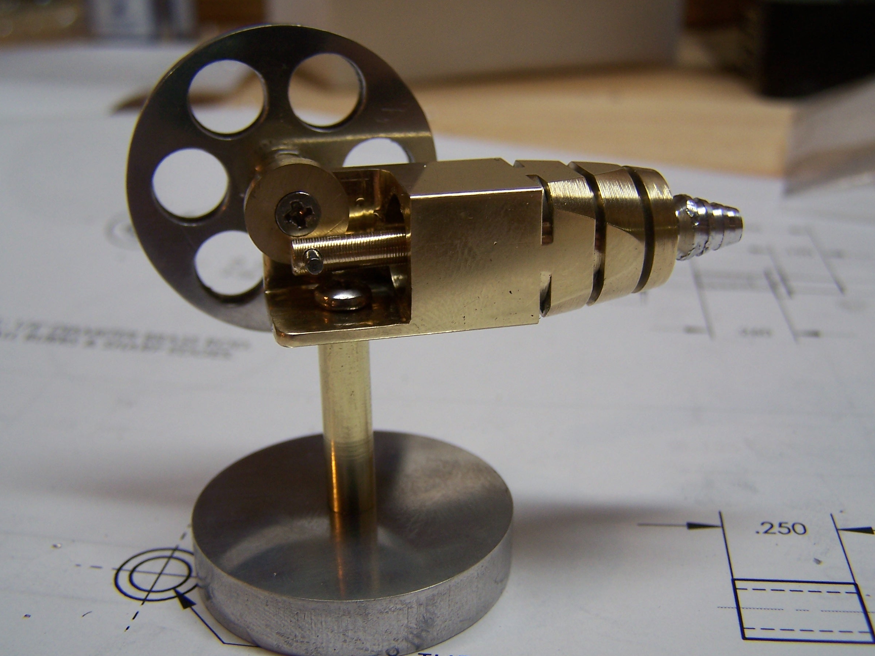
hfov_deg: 45.8
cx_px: 441
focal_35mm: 41
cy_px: 321
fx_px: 1036
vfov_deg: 35.1
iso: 100
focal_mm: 6.3
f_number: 2.8
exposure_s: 1/30
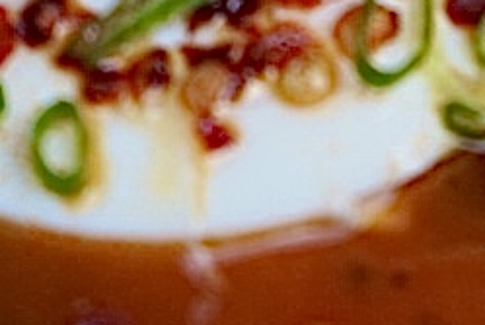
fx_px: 4197
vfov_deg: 4.3
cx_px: 1091
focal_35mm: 311
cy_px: -512
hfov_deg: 6.4
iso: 100
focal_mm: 48
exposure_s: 1/60
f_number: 5
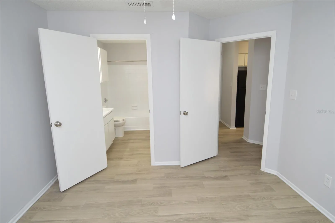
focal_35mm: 18
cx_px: 168
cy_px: 112
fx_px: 167
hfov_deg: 90.1
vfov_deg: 67.3
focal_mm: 12
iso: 450
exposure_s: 1/60
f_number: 4
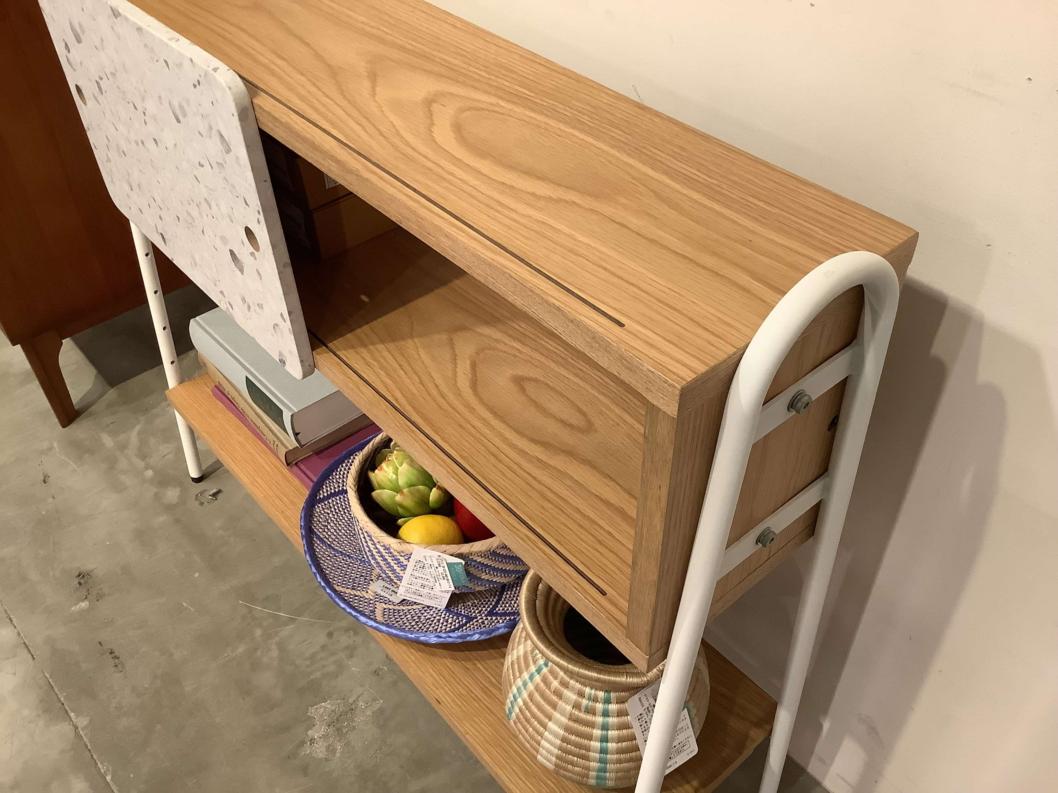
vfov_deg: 45.4
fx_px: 947
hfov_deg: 58.4
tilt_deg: -43.3
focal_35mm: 31
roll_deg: +1.3
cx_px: 529
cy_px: 396
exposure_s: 1/60
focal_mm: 3.3
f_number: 2.4
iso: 160
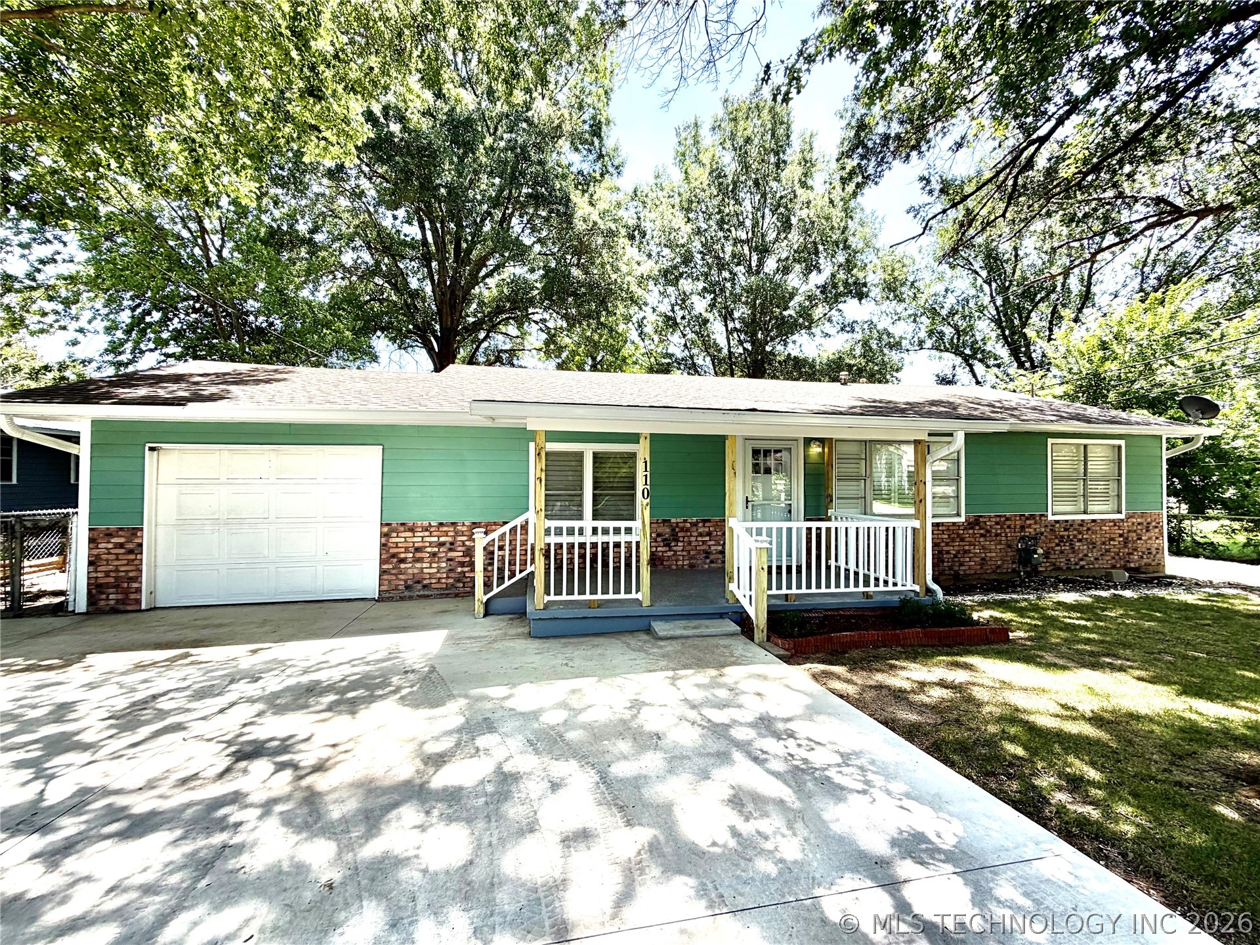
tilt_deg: -0.7
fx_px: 510
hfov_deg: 102.1
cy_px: 472
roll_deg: +0.3
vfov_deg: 85.7
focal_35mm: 14
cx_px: 630
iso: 50
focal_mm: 2.22
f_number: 2.2
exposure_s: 1/502
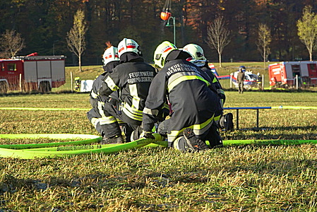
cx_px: 172
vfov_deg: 14.3
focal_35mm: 96
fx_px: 846
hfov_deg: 21.2
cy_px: 73
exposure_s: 1/1000
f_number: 5.6
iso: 500
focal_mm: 70
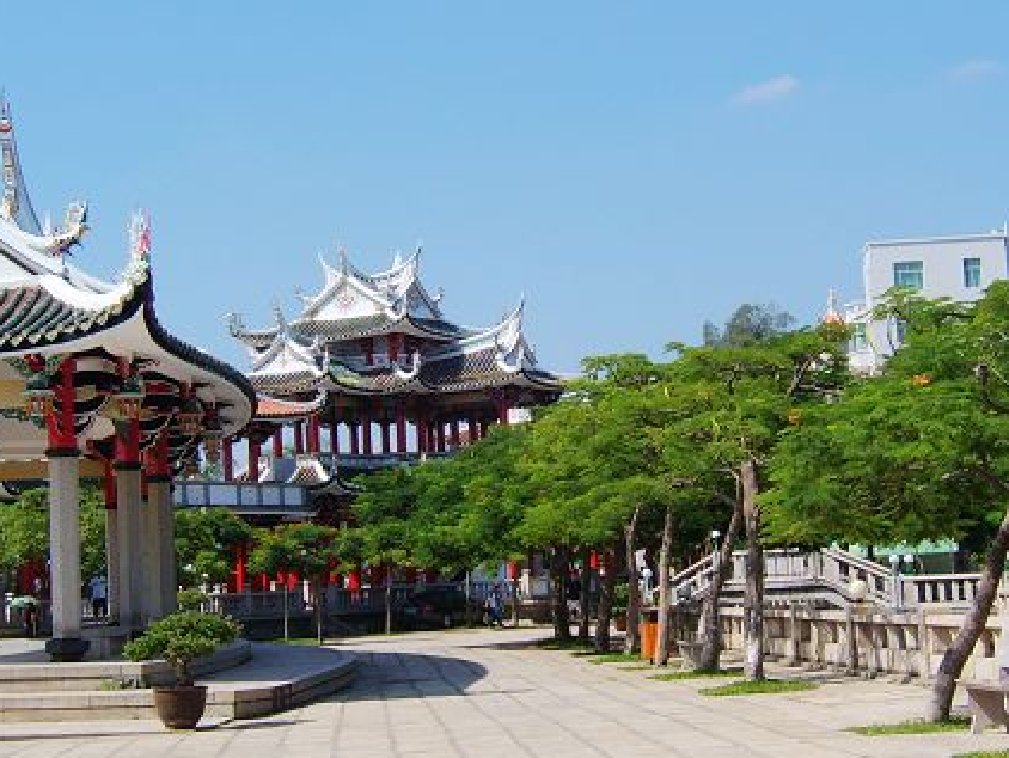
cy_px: 377
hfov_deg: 30.7
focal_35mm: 63
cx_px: 478
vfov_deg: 23.3
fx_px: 1837
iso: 50
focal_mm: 9.86
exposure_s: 1/229
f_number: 6.7
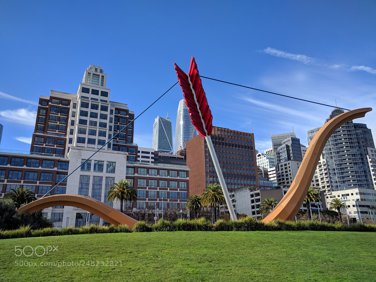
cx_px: 188
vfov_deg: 53.1
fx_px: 282
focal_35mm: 26
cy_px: 141
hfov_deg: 67.3
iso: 60
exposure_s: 1/1616
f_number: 2
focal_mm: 4.67
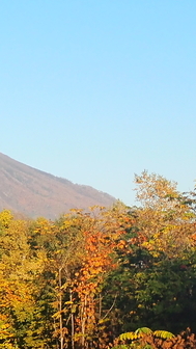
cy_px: 184
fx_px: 1173
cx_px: -145
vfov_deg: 16.9
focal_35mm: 127
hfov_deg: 9.2
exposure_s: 1/500
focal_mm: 8.99
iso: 100
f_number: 4.5
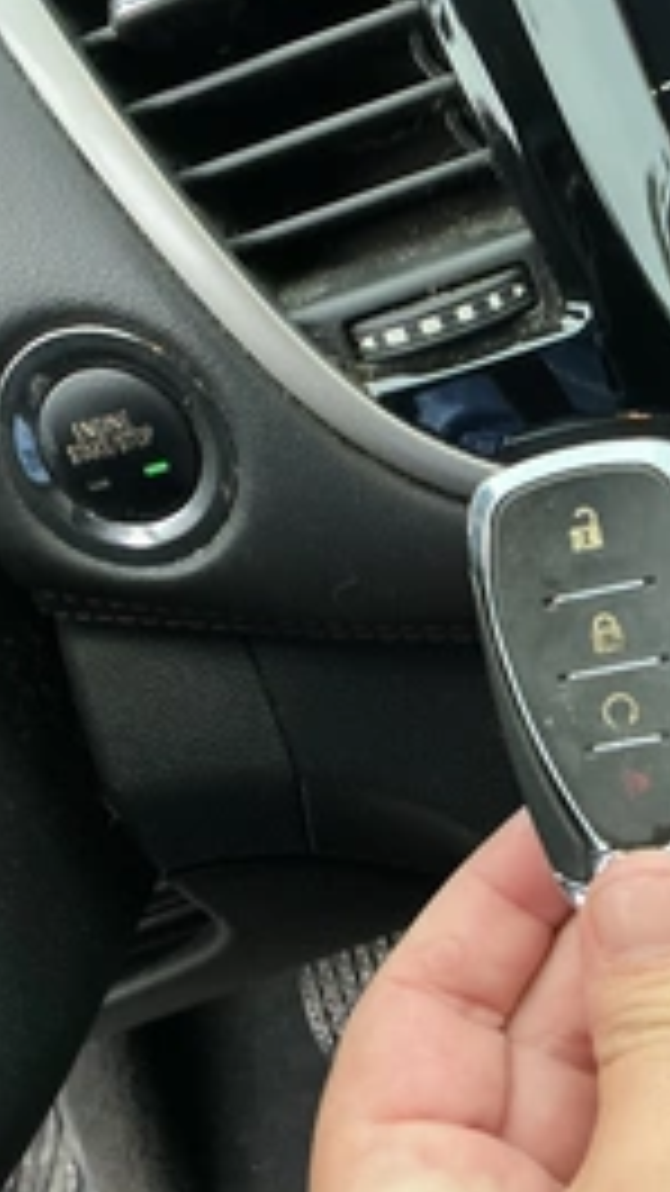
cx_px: 535
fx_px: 1453
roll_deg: +27.7
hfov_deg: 25.5
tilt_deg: -37.9
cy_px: 540
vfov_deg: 44.5
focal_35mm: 46
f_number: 1.8
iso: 160
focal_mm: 3
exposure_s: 1/60
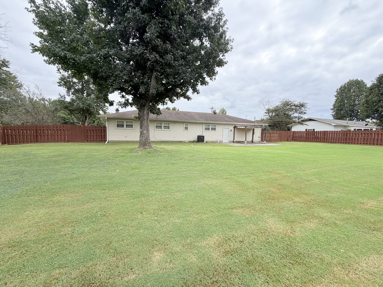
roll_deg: -0.8
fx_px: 155
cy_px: 144
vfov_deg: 85.7
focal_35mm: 14
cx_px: 192
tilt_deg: -3.9
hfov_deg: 102.1
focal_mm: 2.22
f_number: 2.2
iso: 40
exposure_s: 1/686
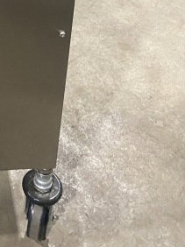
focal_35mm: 75
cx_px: -62
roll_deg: +0.5
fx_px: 535
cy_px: -89
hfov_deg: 18.2
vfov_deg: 22.7
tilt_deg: -25.7
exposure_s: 1/60
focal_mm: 4.25
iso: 400
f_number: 1.8
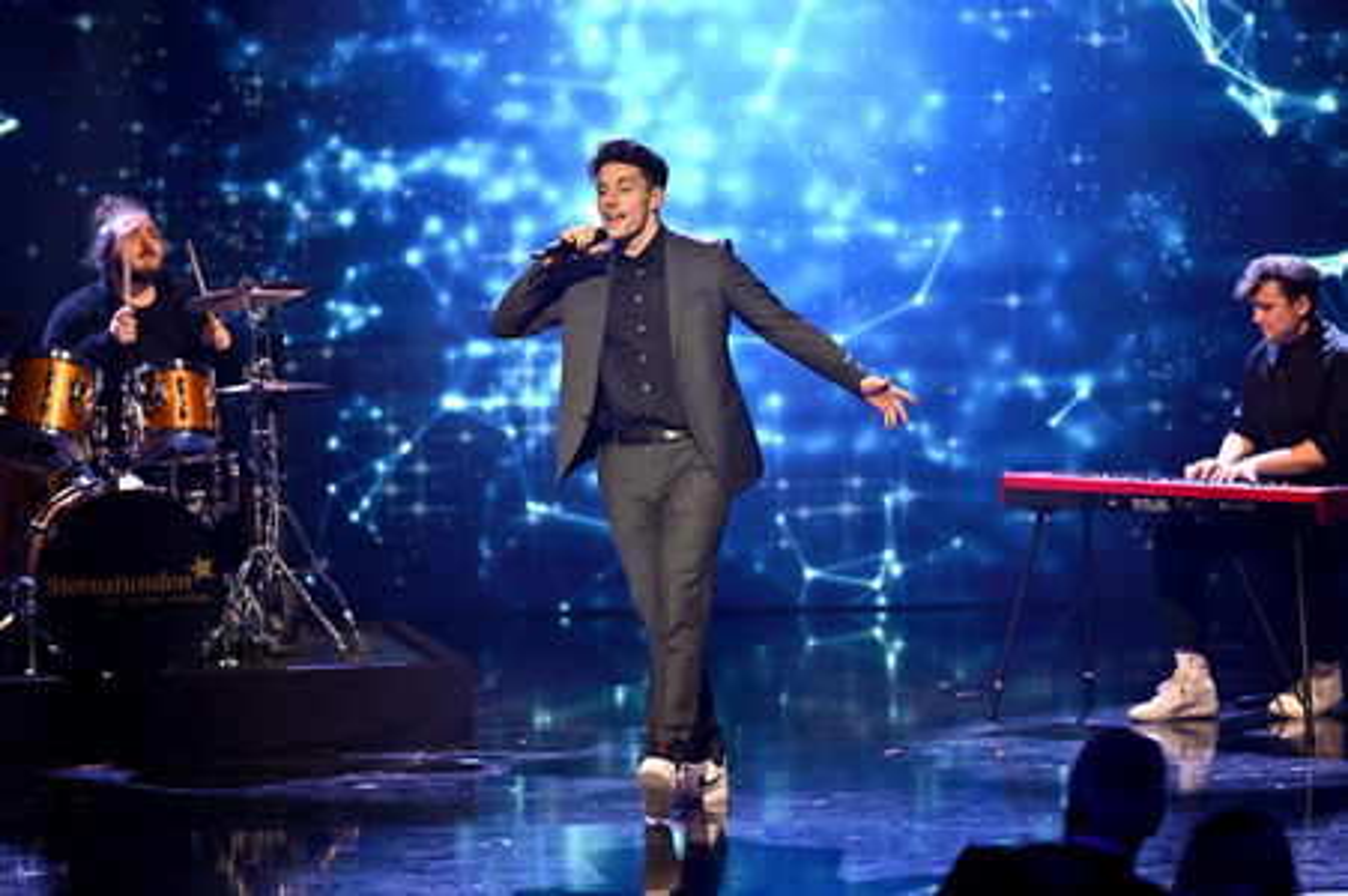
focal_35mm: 200
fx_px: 7483
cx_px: 674
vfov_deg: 6.9
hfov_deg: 10.3
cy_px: 448
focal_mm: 200
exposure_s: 1/250
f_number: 2.8
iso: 1000
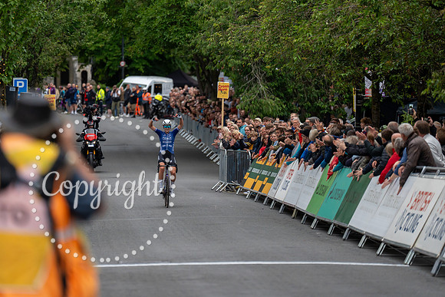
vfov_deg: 5.7
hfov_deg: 8.5
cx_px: 209
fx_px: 3000
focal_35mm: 243
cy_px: 122
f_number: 2.8
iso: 1000
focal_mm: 191
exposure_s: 1/800
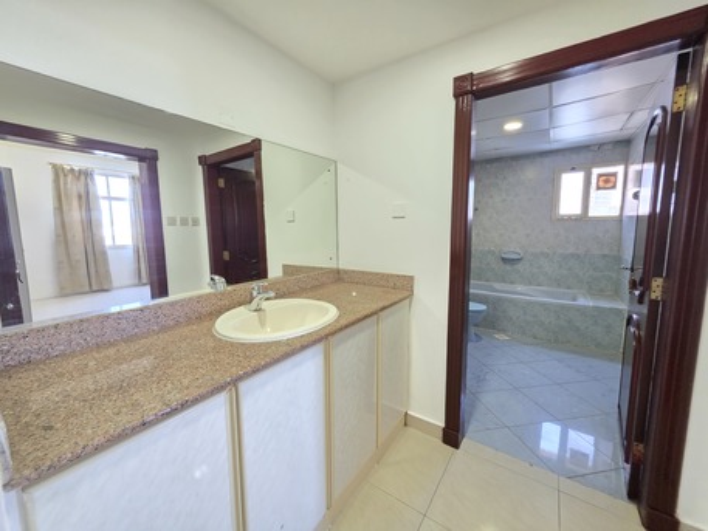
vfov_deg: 89.9
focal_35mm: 13
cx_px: 354
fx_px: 266
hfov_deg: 106.2
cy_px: 266
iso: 400
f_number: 1.9
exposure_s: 1/50
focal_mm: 2.2
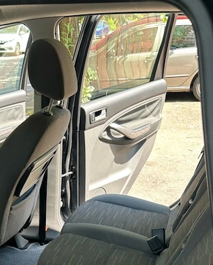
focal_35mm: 49
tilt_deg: -30.9
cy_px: 251
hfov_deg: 30.0
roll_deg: +0.9
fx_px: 386
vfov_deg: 35.2
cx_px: 37
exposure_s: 1/150
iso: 80
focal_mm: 6.86
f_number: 1.78
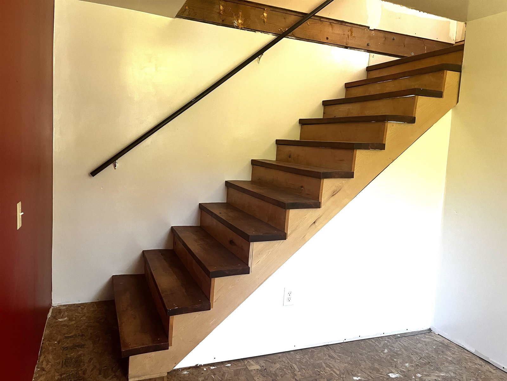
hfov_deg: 67.3
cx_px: 254
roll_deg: -3.6
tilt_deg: -4.7
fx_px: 381
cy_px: 190
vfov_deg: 53.1
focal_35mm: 26
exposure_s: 1/60
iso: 200
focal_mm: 5.1
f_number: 1.6
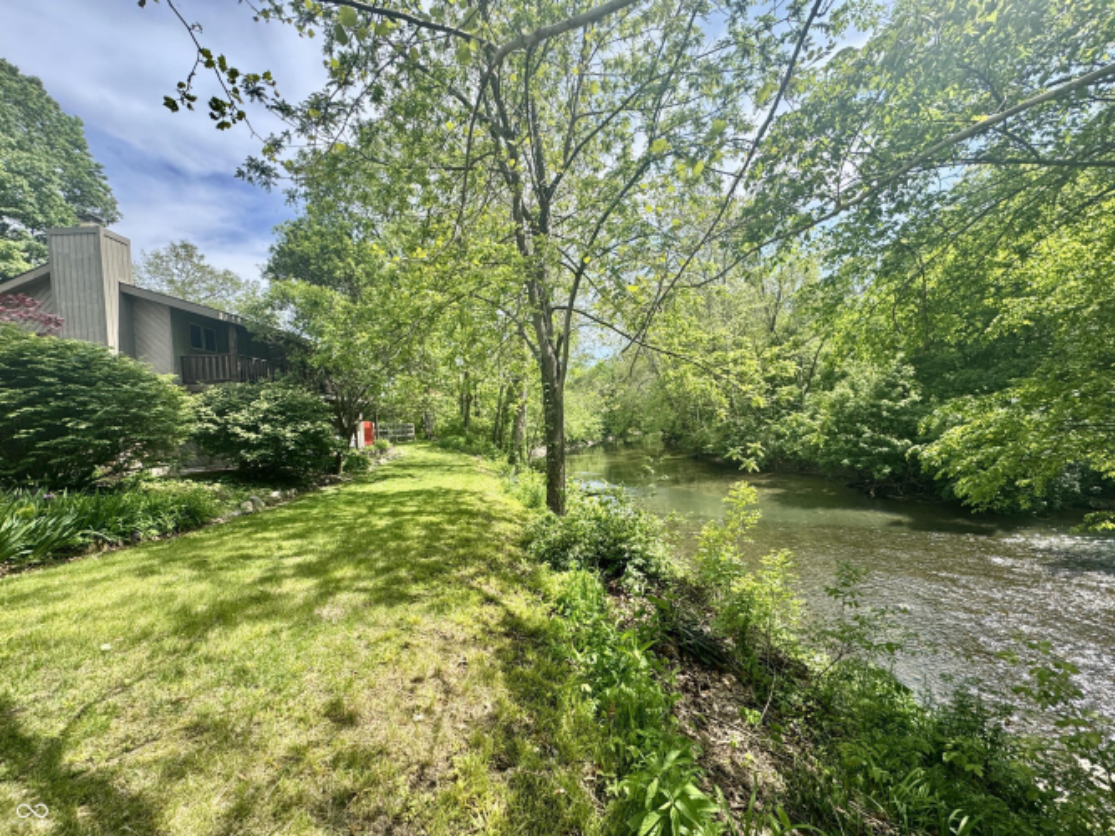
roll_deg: +4.2
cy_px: 418
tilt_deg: -0.2
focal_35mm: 14
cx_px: 558
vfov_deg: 85.7
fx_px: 451
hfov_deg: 102.1
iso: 40
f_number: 2.2
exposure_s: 1/727
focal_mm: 2.22
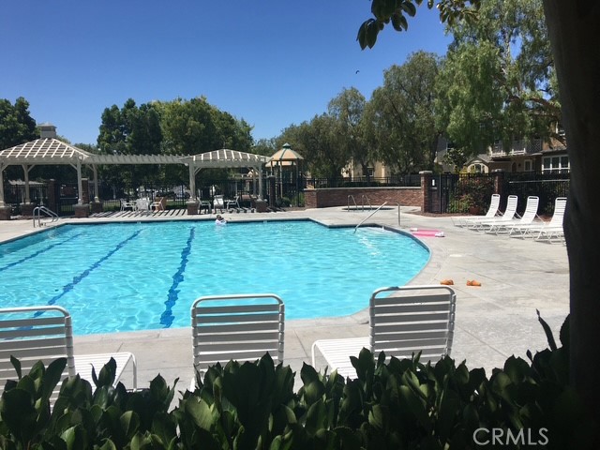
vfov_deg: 48.2
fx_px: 503
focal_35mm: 29
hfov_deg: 61.7
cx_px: 300
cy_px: 225
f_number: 2.2
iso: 25
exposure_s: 1/2653
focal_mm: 4.15
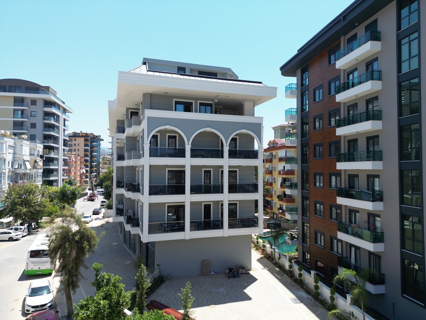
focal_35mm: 24
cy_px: 160
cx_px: 213
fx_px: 295
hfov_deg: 71.6
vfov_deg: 56.8
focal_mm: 6.72
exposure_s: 1/2000
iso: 140
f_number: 1.7
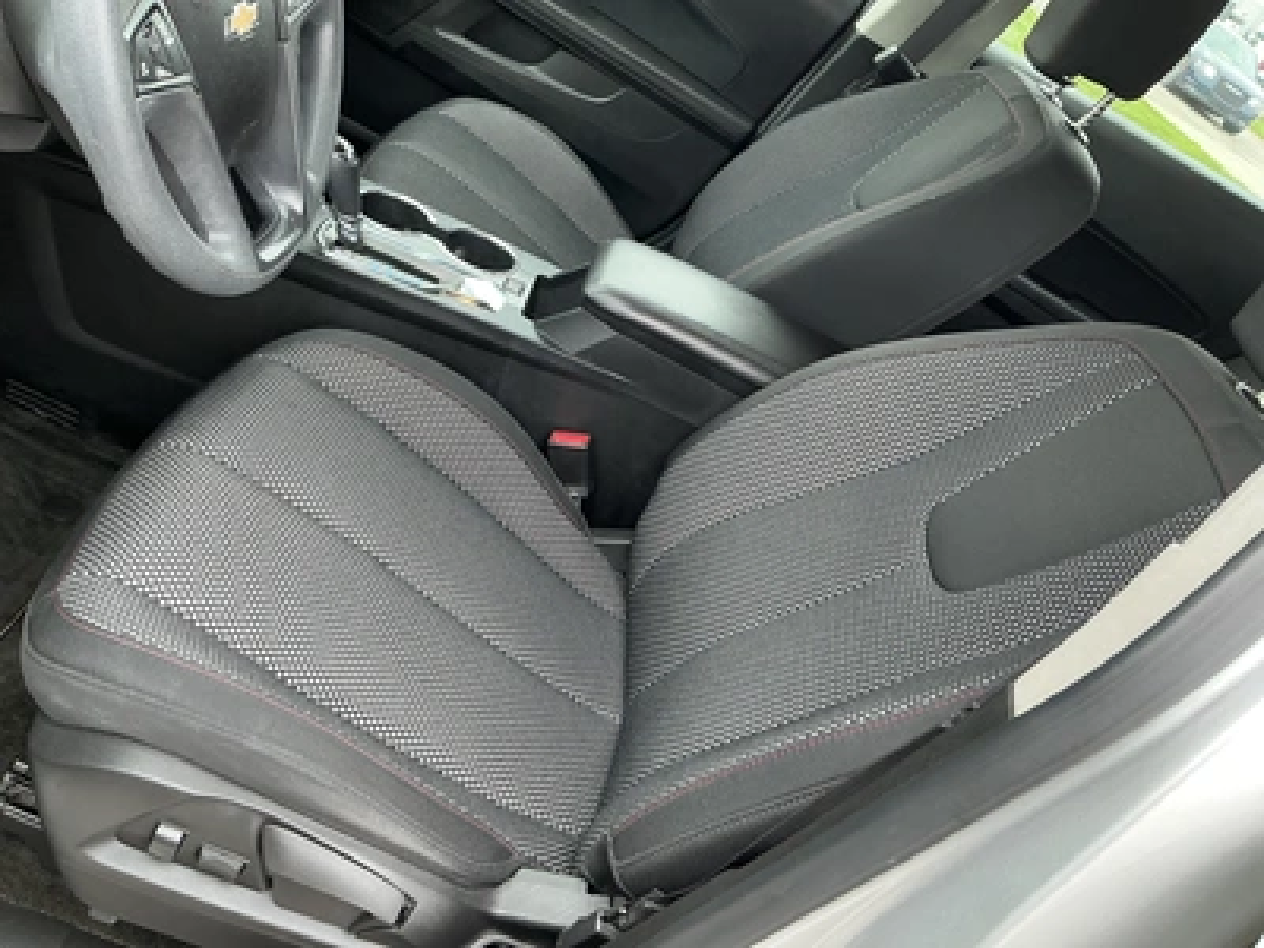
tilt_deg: -32.7
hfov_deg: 63.4
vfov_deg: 49.7
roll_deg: -35.4
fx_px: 1022
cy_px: 474
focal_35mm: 28
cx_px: 632
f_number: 1.8
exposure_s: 1/108
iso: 64
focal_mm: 3
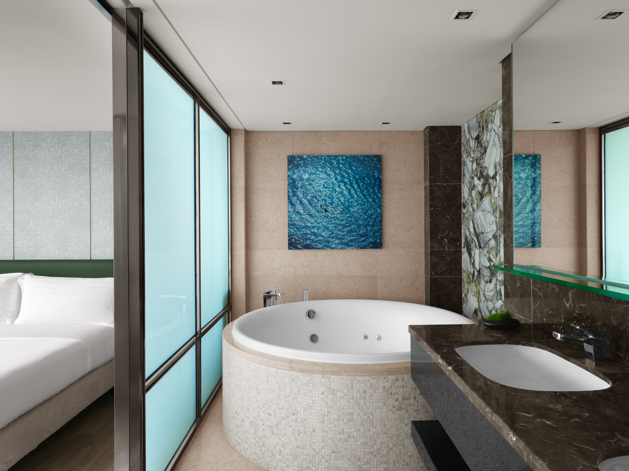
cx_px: 314
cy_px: 236
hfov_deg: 76.4
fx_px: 400
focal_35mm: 22
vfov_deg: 61.1
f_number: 16
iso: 400
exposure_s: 1/4
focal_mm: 28
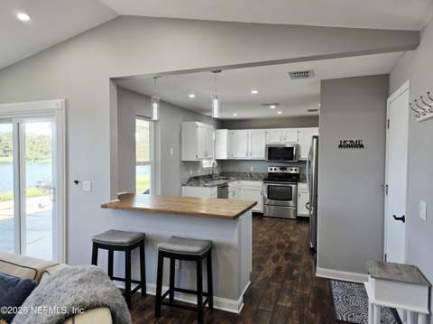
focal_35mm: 23
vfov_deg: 58.8
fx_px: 287
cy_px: 162
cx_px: 216
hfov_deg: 74.0
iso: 64
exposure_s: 1/120
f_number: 1.7
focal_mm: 6.3
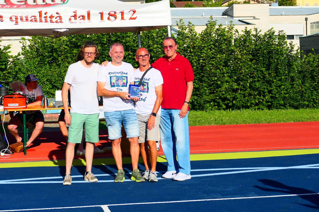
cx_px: 160
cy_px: 106
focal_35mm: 93
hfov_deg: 21.9
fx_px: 824
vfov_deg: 14.7
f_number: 3.8
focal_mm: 33.96
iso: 125
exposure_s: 1/1600
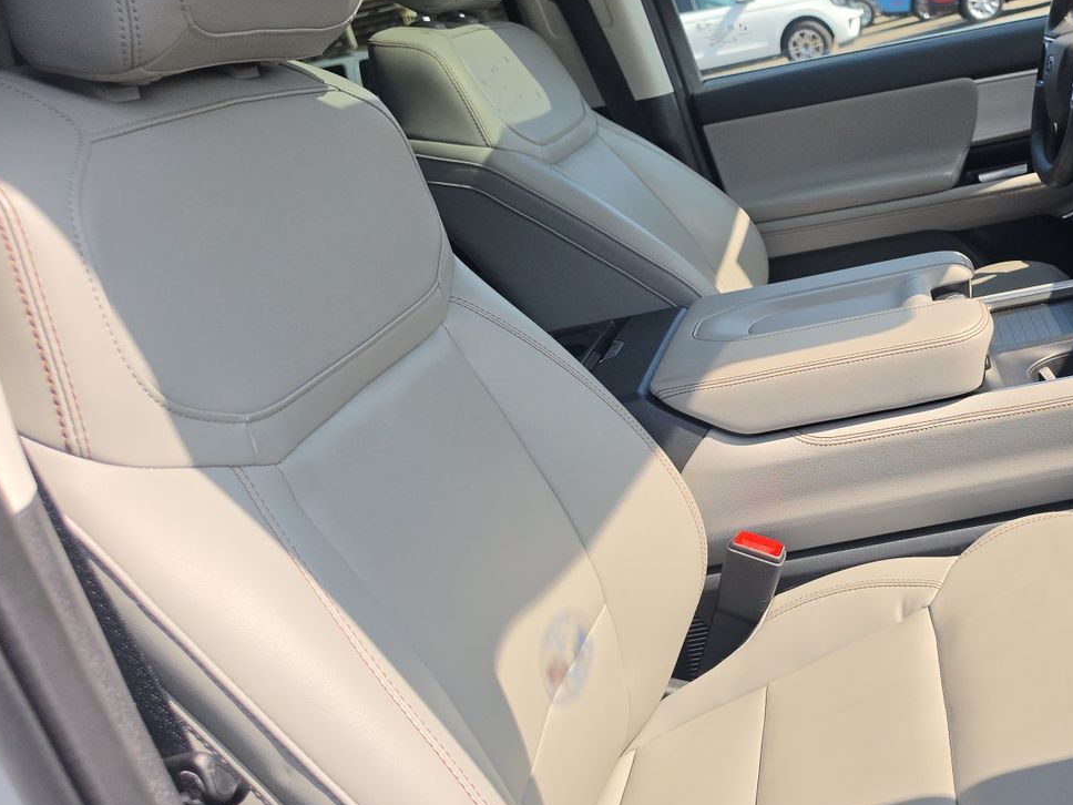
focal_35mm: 38
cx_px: 837
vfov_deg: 37.7
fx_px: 1178
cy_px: 349
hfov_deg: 46.7
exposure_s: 1/2664
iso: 63
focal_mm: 6.5
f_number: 1.4
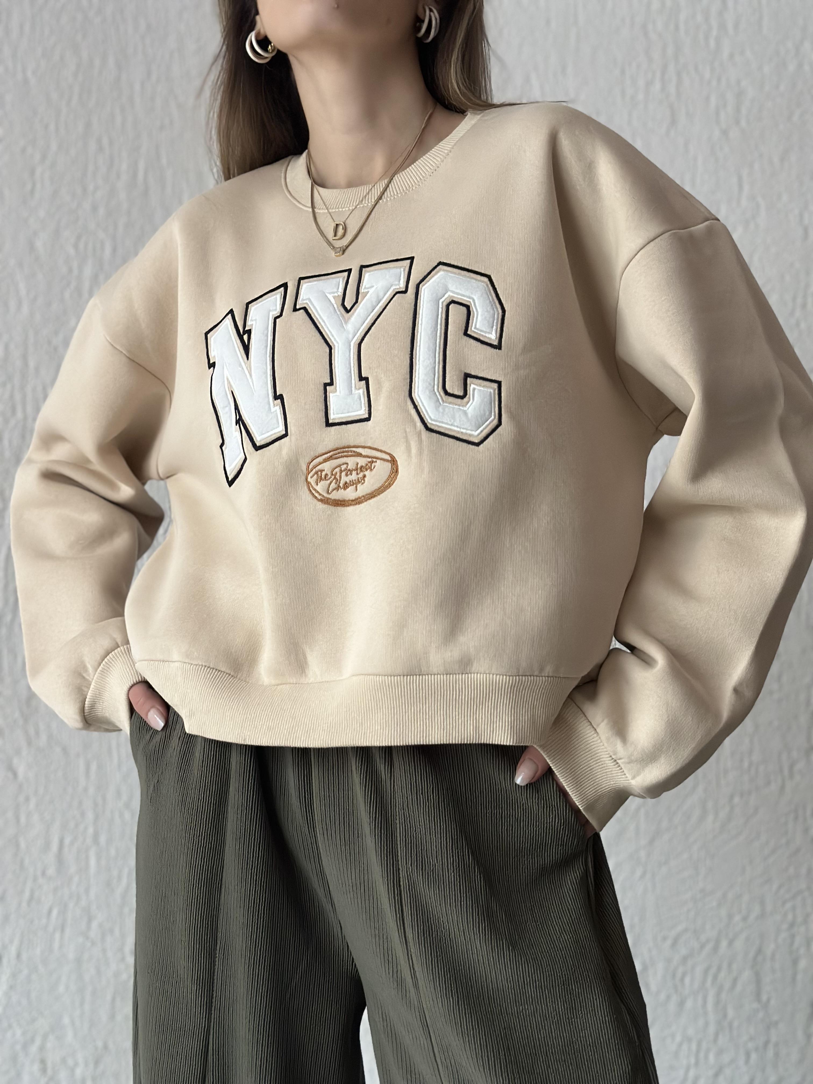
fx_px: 1503
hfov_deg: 30.3
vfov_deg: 39.7
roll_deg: +0.2
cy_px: 542
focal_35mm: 48
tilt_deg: +2.9
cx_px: 406
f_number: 1.78
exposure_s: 1/40
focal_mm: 6.86
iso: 500
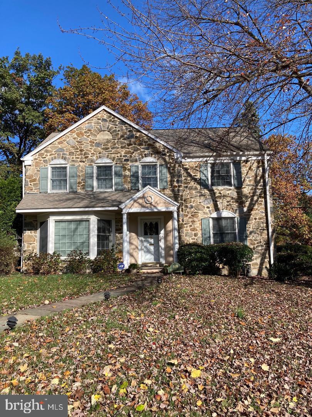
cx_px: 156
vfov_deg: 63.4
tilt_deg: +9.6
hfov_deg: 49.7
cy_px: 208
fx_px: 336
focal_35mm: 28
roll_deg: +1.8
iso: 20
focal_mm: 3.99
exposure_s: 1/1499
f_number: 1.8
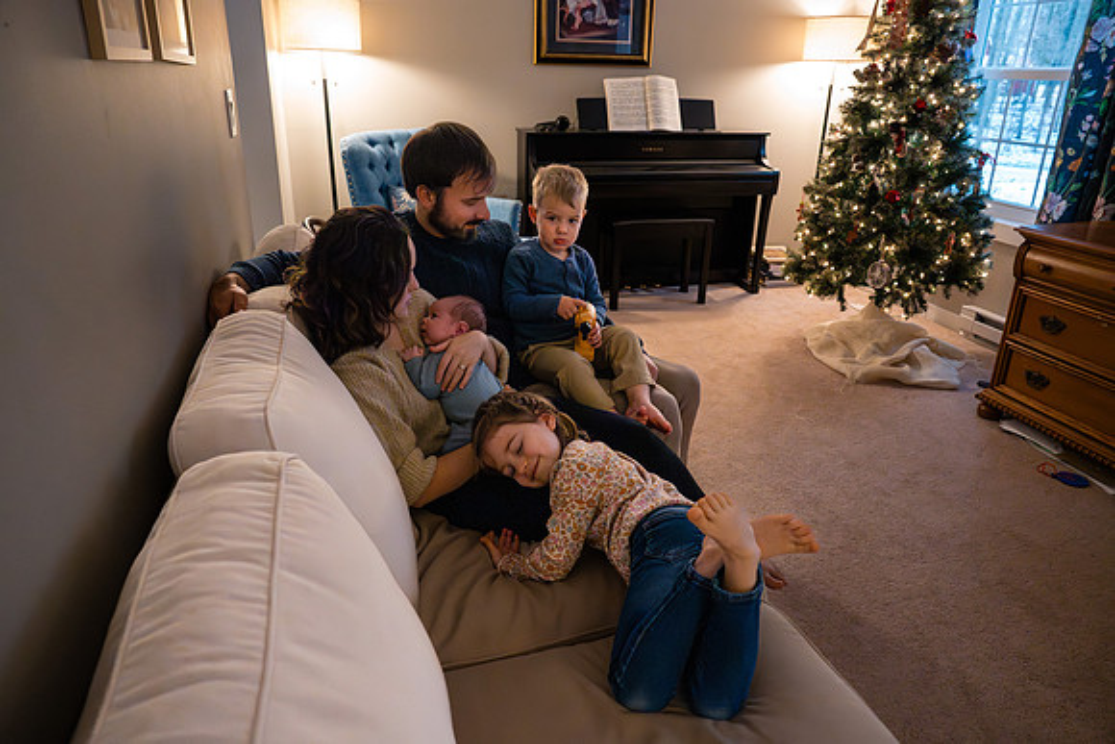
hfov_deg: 73.7
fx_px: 743
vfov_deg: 53.2
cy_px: 372
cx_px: 558
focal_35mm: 24
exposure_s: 1/250
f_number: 5
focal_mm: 24
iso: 16000
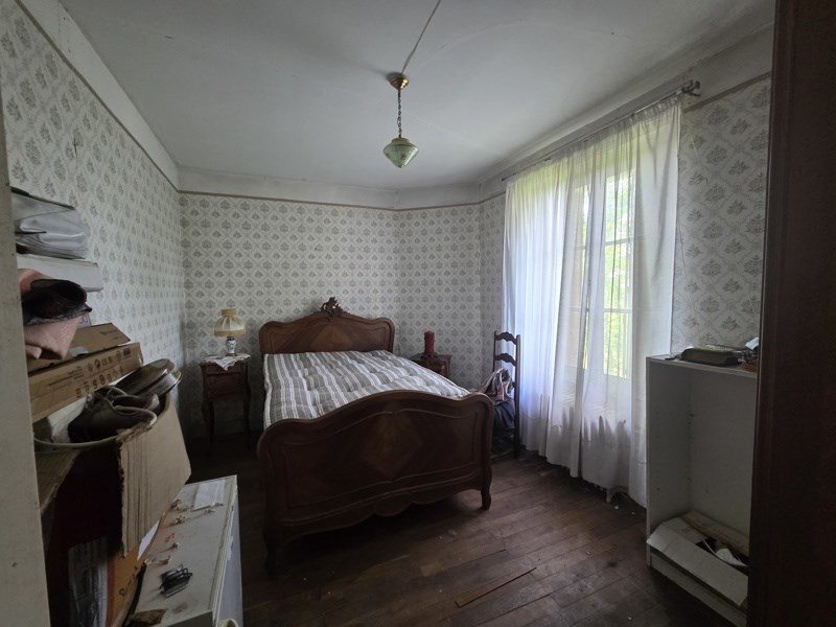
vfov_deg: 89.9
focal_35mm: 13
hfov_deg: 106.2
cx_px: 418
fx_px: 314
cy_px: 314
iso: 400
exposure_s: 1/50
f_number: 2.2
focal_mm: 2.2
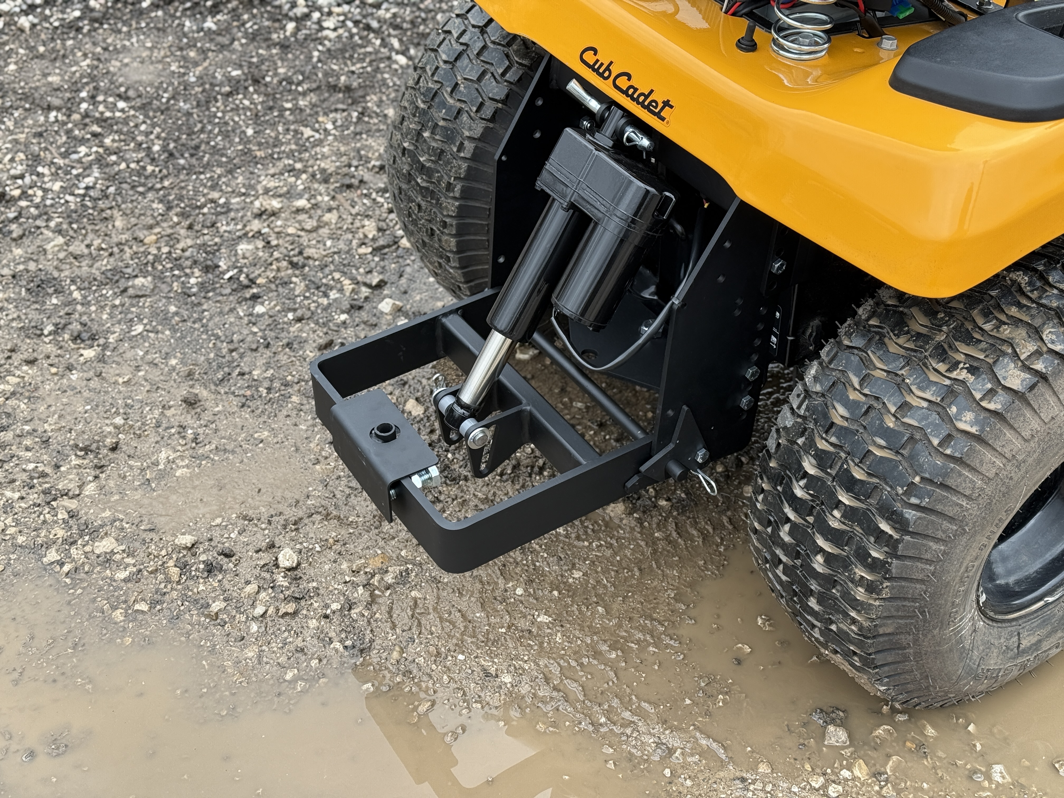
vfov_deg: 30.3
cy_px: 399
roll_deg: +1.2
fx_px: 1475
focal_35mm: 48
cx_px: 532
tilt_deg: -39.3
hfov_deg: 39.7
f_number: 1.78
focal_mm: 6.76
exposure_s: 1/1027
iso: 80
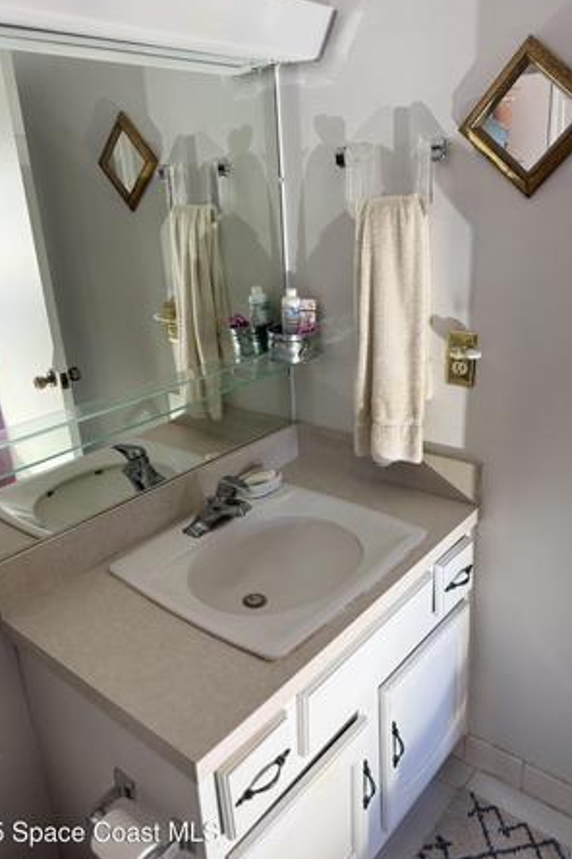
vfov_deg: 67.4
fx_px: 643
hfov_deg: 47.9
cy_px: 410
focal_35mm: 27
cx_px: 272
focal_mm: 6.76
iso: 160
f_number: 1.78
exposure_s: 1/121
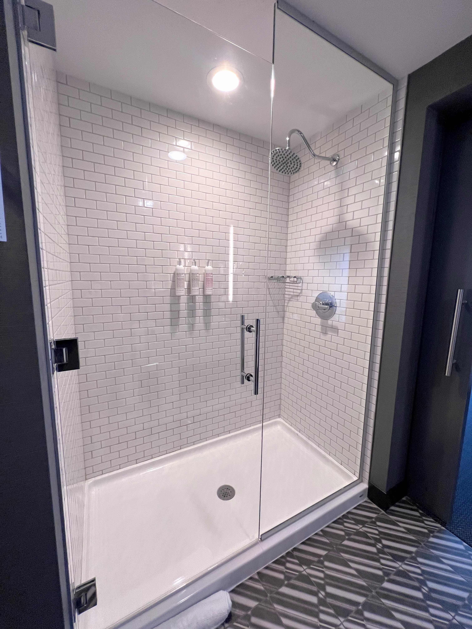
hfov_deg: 89.9
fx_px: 236
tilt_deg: -7.7
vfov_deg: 106.2
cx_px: 236
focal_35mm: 13
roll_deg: -1.0
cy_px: 314
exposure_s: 1/60
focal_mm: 1.57
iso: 160
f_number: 1.8
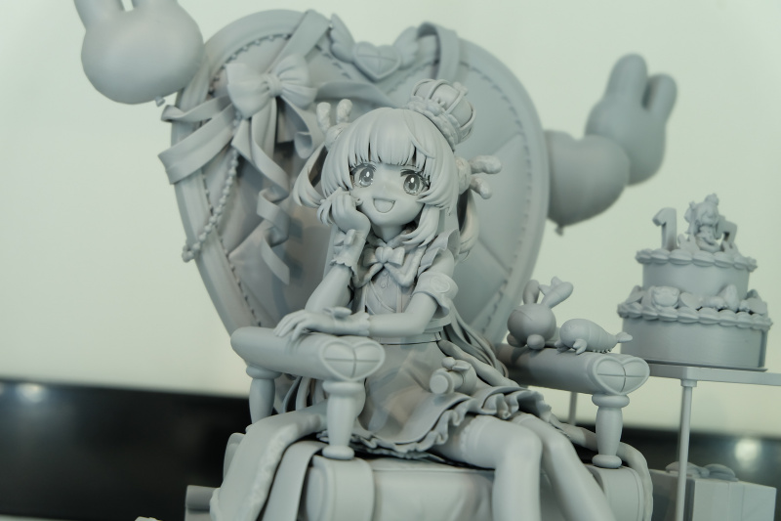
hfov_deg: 27.0
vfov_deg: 18.2
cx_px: 390
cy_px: 260
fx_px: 1627
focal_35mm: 75
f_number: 5.6
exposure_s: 1/125
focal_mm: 50
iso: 640
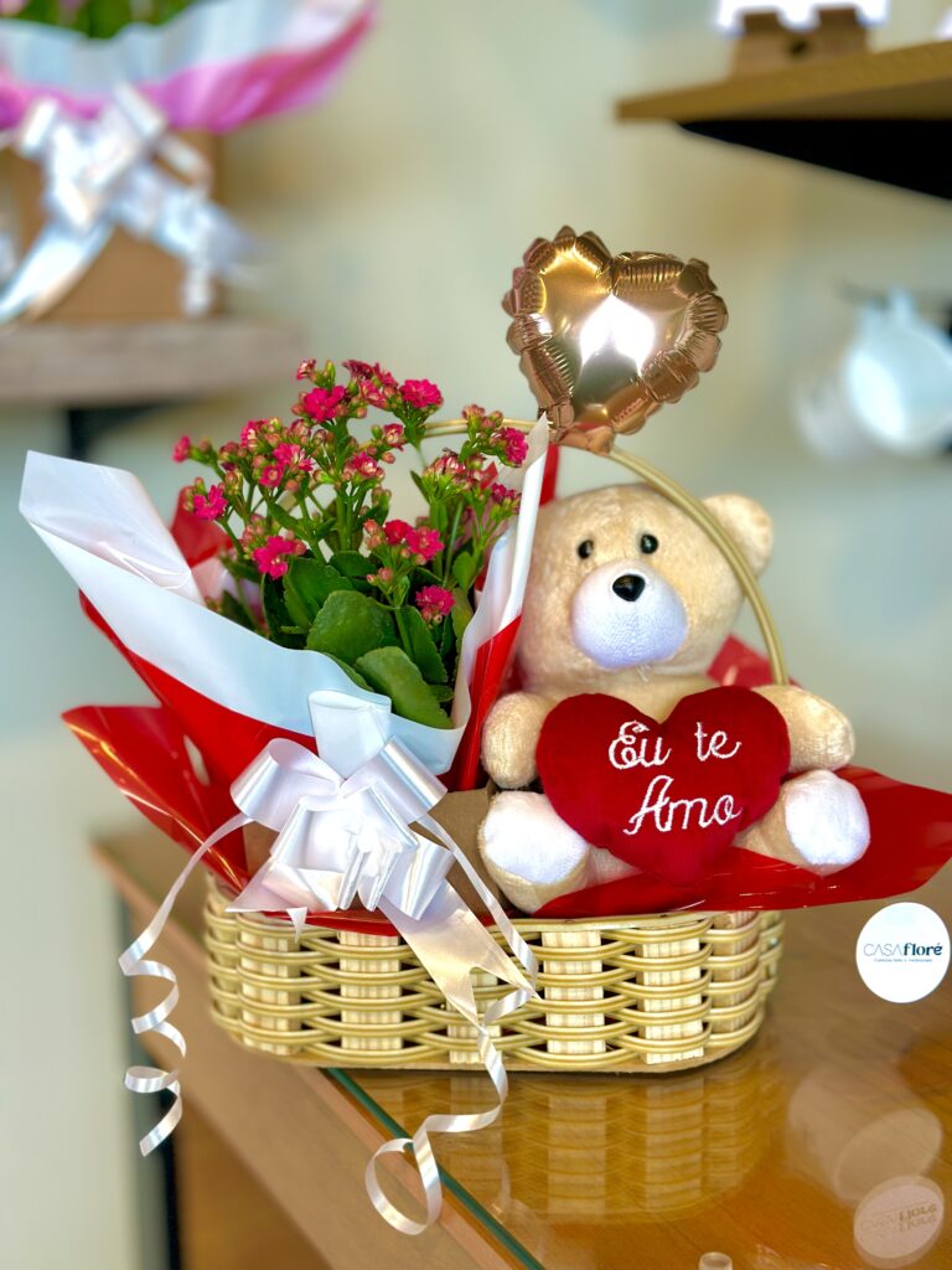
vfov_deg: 39.7
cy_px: 635
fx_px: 1760
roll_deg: +0.6
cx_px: 476
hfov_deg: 30.3
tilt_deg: -12.2
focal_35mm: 48
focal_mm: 6.86
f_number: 1.78
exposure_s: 1/123
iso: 64
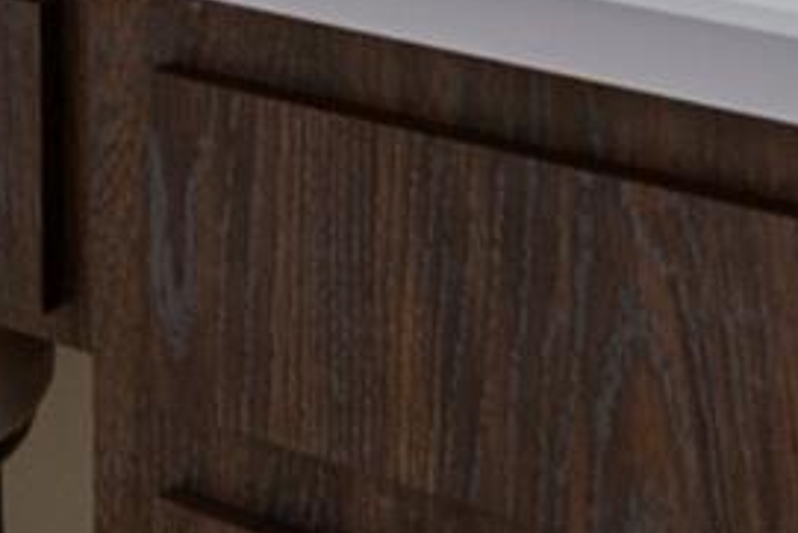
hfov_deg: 14.0
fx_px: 2750
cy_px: -807
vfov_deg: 9.6
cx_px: -792
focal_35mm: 124
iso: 320
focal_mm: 14
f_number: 8
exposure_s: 1/20
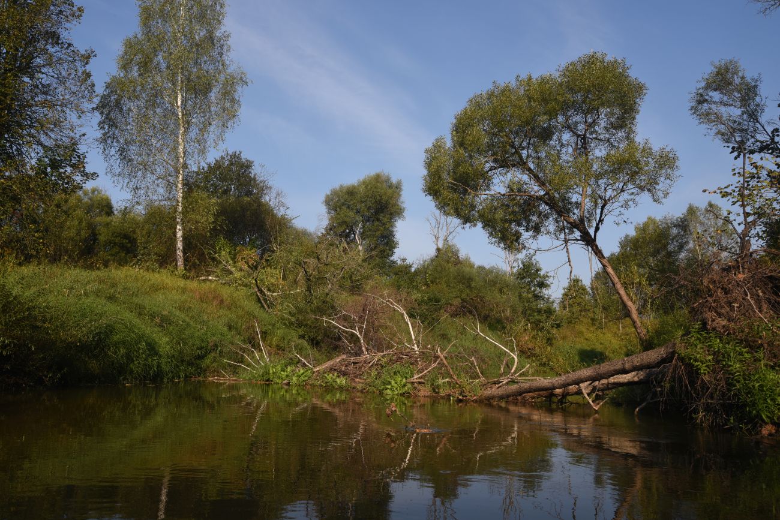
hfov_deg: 60.3
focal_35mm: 31
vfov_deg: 42.3
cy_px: 260
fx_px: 672
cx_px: 390
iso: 160
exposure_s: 1/125
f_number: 14
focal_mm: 31
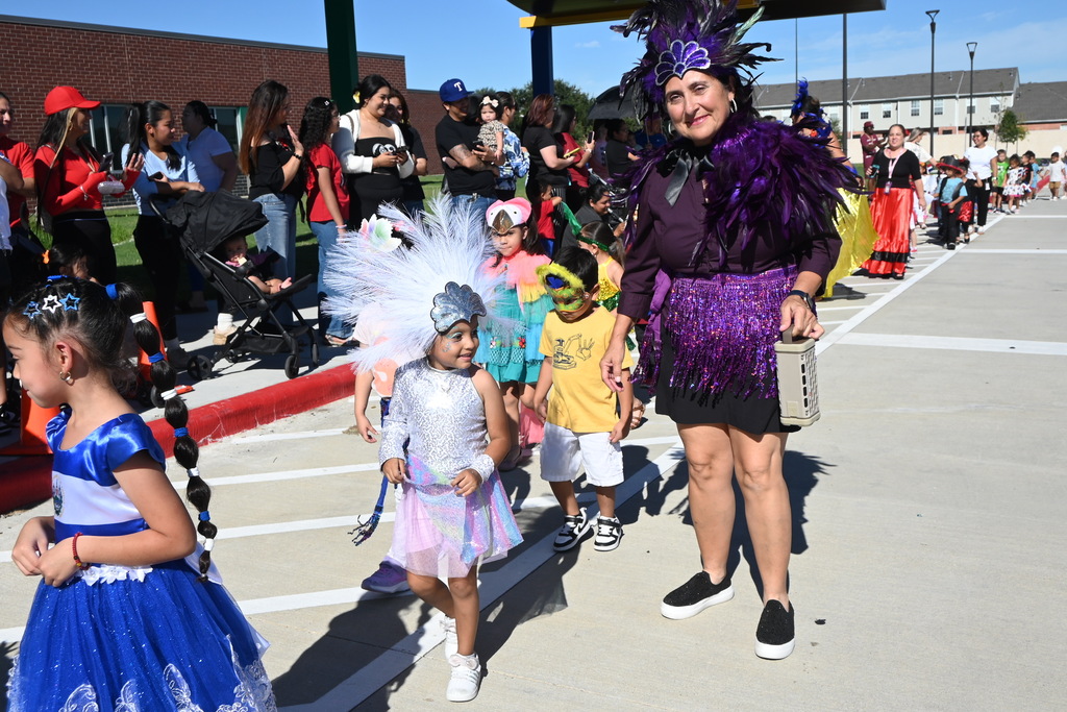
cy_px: 356
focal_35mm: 36
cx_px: 534
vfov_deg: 36.9
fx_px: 1067
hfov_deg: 53.1
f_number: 8
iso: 100
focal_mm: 24
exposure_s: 1/500
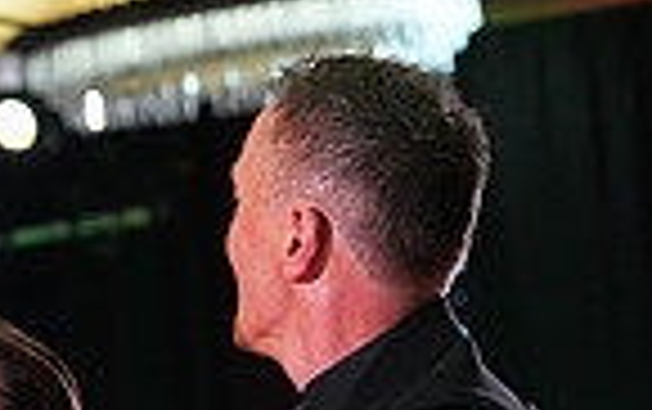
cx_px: 187
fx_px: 6796
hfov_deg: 5.5
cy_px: 1077
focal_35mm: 382
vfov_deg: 3.4
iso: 6400
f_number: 5
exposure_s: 1/400
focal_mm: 94
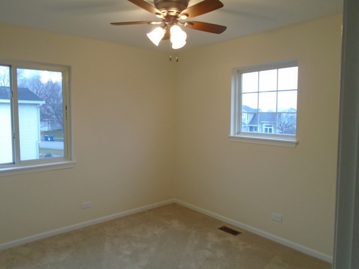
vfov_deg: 53.1
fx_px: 270
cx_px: 180
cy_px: 134
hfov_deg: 67.3
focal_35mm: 26
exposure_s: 1/30
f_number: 3.2
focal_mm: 4.6
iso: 200
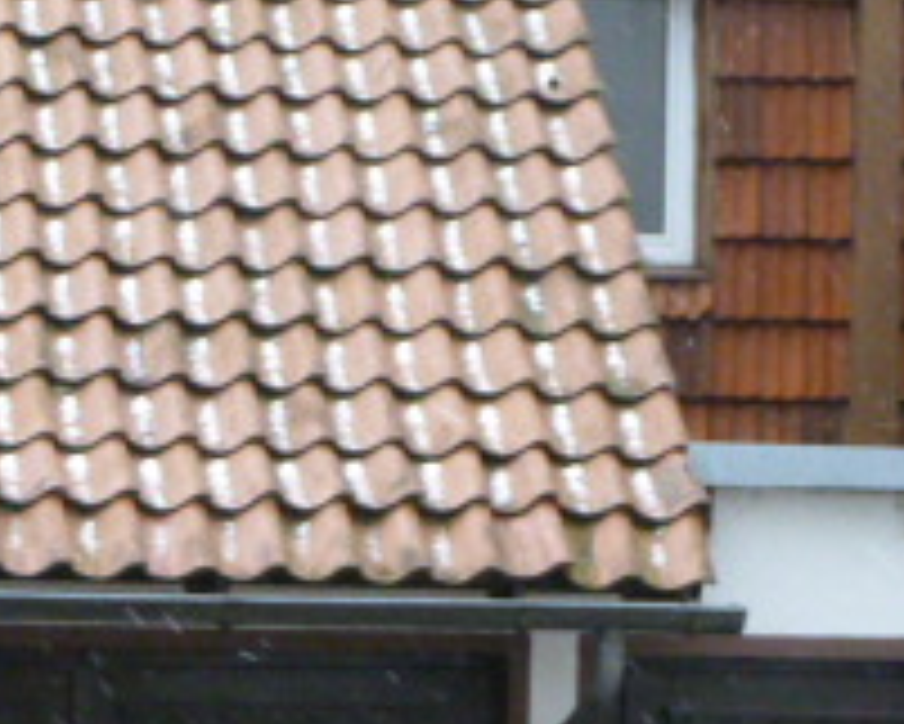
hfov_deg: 10.4
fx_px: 4899
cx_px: -121
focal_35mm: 183
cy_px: 706
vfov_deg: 8.4
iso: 640
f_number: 3.9
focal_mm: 9.7
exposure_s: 1/160
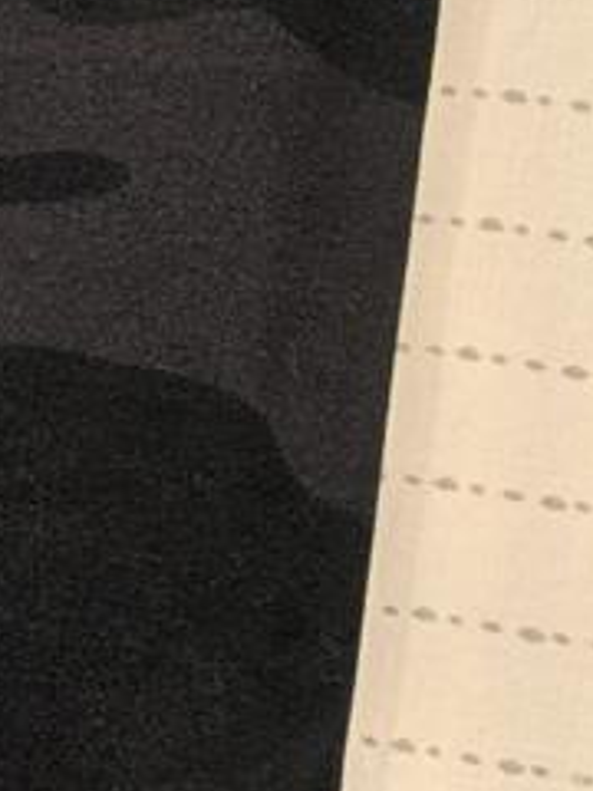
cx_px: -891
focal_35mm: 167
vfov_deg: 11.8
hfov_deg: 8.1
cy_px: 158
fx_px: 3814
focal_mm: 5.43
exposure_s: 1/60
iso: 273
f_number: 1.89
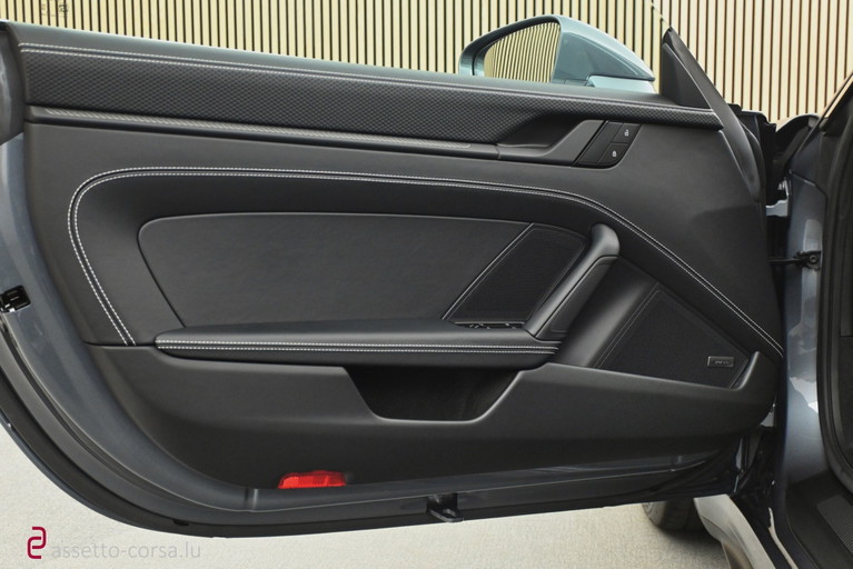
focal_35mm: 44
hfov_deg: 44.9
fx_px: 1031
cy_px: 284
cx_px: 426
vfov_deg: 30.9
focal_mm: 29
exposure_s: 1/30
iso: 2000
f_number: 4.8
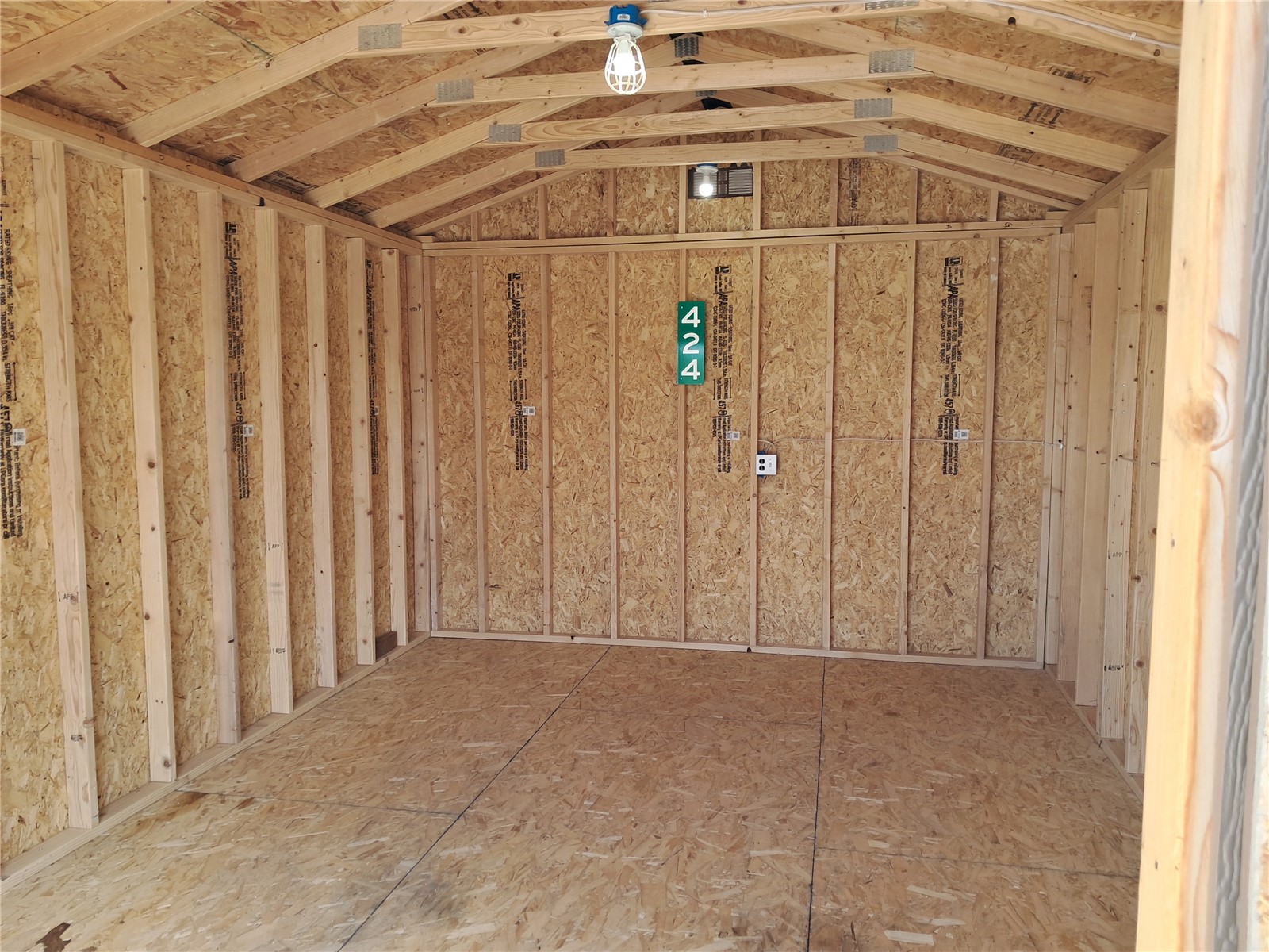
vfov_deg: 51.4
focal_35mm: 27
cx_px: 634
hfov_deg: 65.3
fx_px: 990
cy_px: 476
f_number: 1.8
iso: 50
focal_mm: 4
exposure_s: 1/60
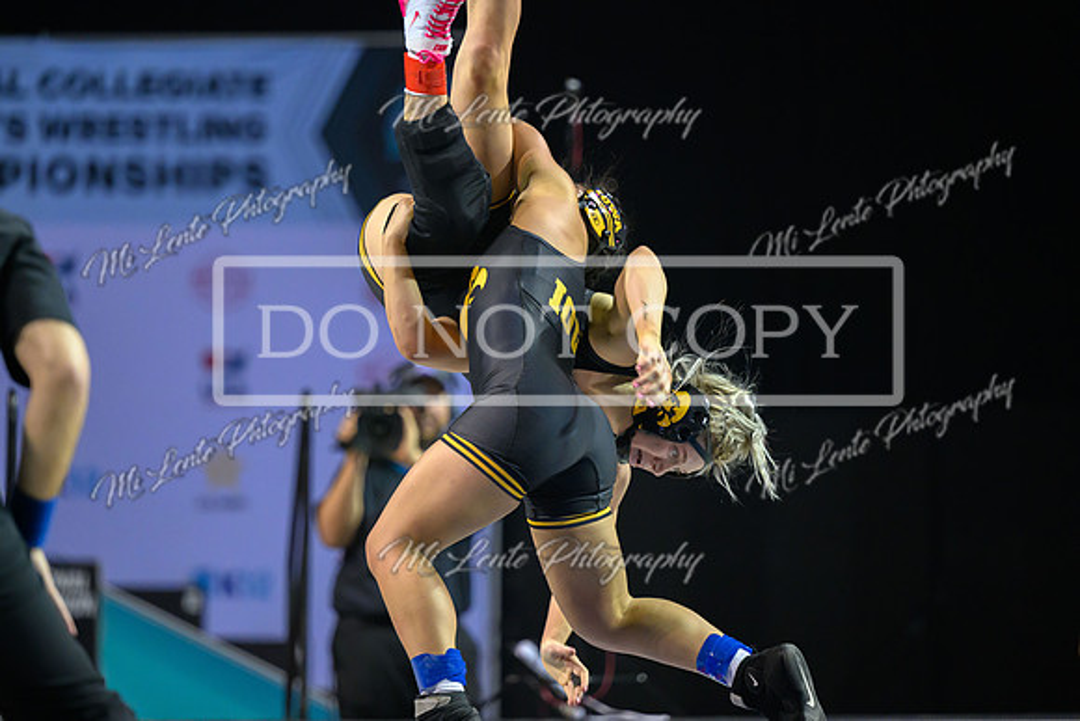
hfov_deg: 11.9
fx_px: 5177
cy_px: 350
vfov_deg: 8.0
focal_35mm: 173
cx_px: 503
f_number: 2.8
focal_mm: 160
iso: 5000
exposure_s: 1/1000
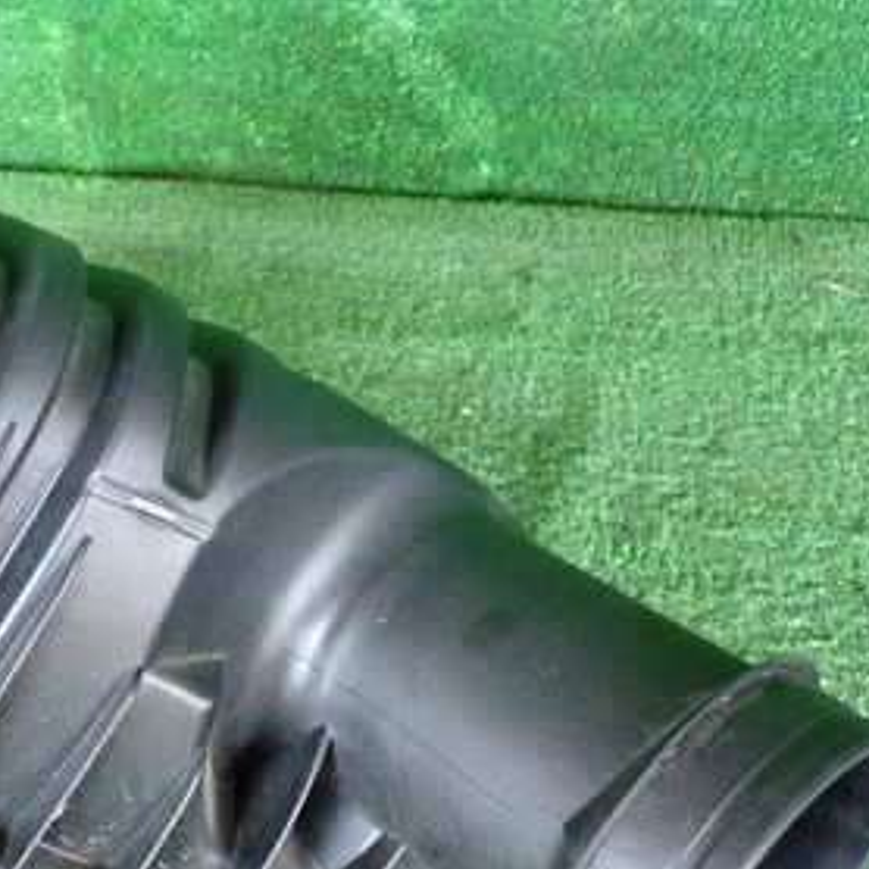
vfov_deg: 27.9
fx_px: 1733
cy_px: 600
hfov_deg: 26.8
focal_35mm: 61
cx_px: 25
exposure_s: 1/125
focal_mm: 5.79
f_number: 2.4
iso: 640
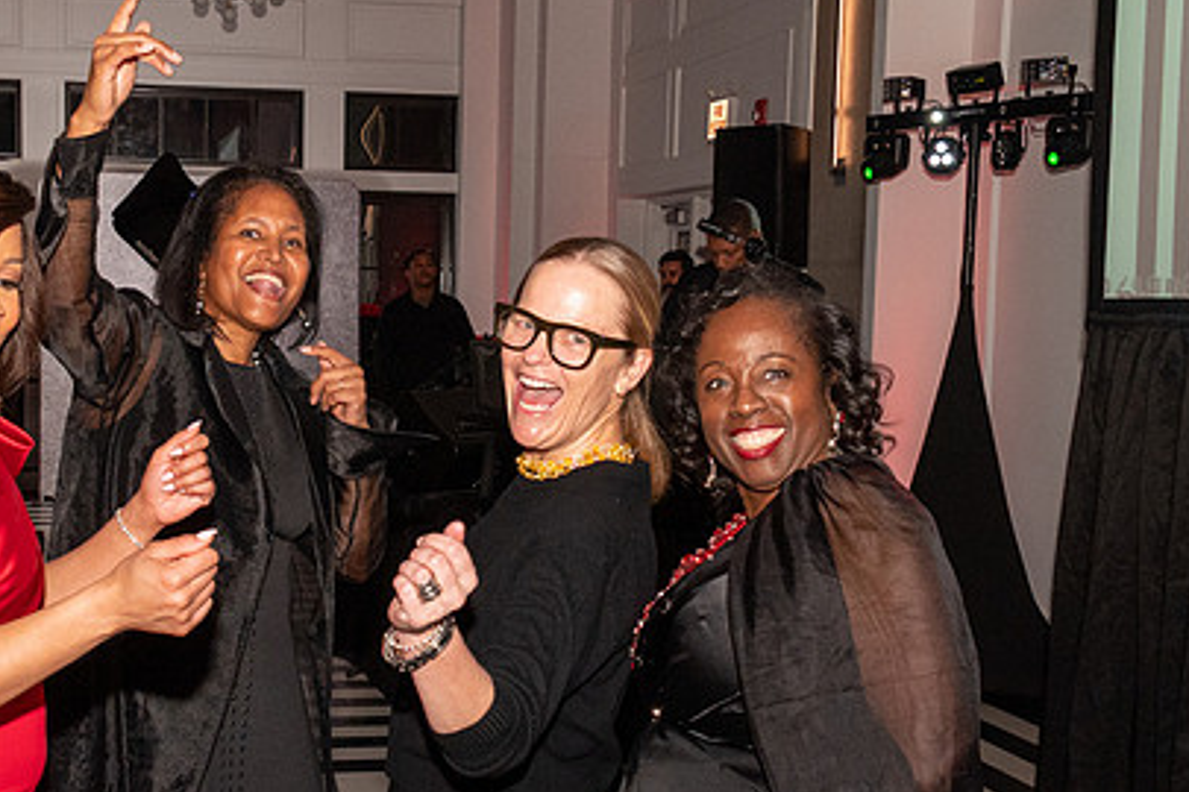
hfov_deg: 36.9
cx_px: 355
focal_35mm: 53
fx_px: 1750
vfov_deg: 25.4
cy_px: 503
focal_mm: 25
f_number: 8
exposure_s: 1/125
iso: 2500
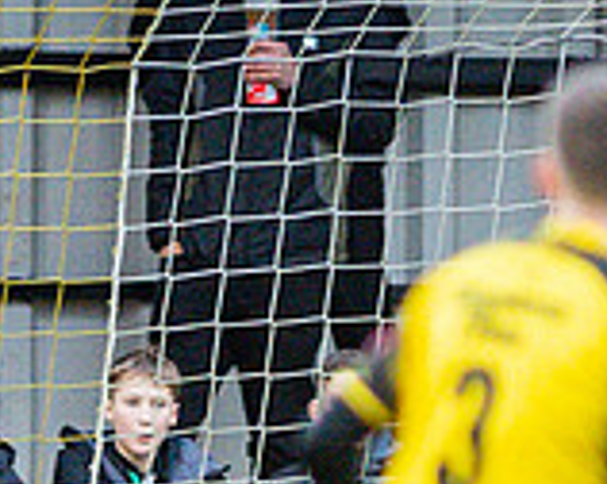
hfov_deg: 0.7
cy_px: 483
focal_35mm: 2709
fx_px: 48607
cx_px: -135
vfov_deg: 0.6
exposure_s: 1/1600
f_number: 2.8
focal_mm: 300
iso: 2000
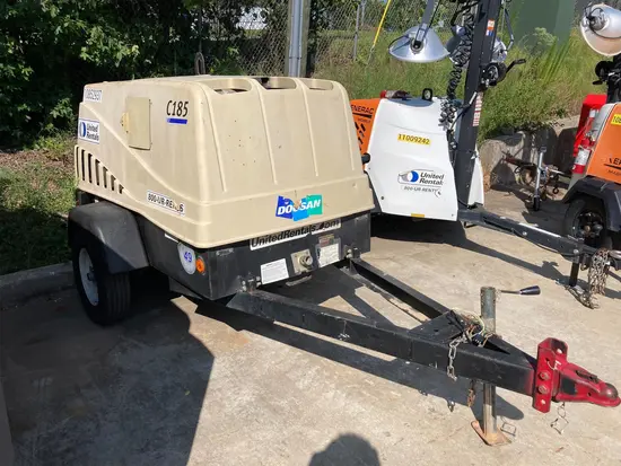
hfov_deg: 63.4
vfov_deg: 49.8
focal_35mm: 28
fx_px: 503
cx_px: 310
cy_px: 233
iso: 20
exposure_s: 1/3040
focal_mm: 3.99
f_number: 1.8
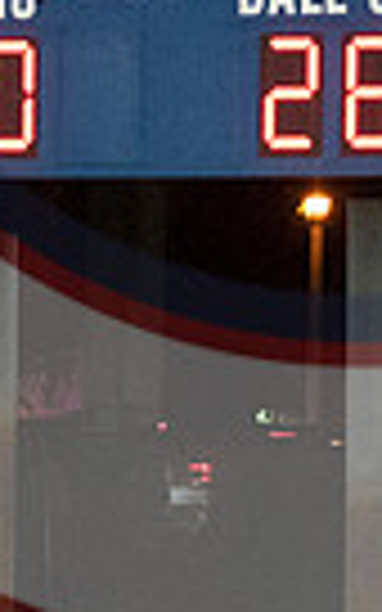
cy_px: -124
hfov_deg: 2.1
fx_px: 10627
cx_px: 342
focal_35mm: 638
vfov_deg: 3.3
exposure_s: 1/1250
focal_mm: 98
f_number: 2.8
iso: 10000
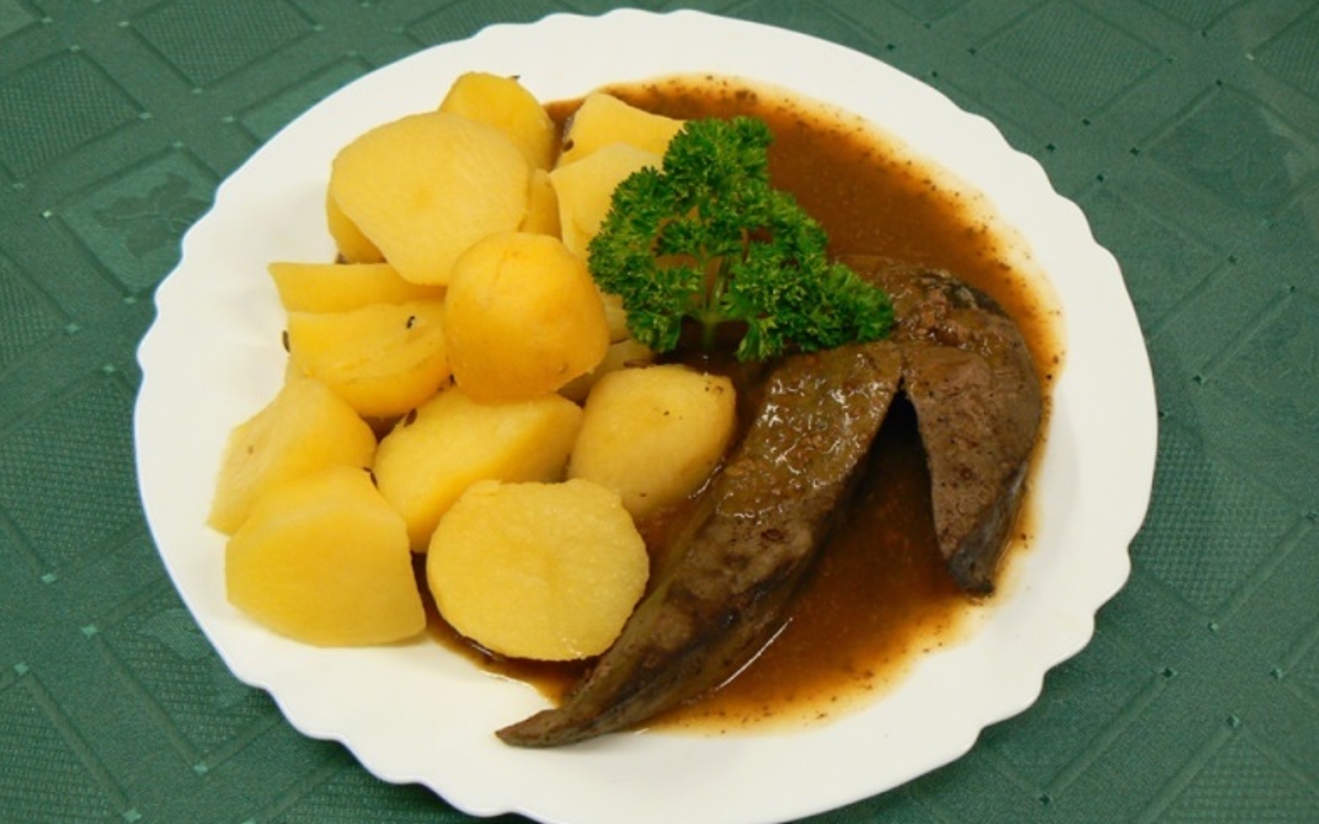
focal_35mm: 39
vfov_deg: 32.8
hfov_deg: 50.4
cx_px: 647
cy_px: 413
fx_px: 1402
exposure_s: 1/30
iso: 160
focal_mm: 6
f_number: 2.8
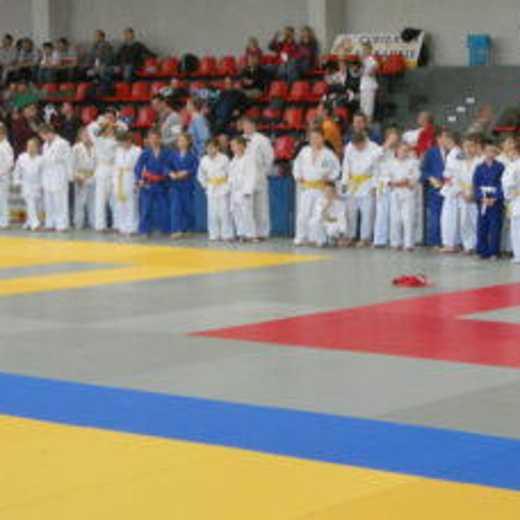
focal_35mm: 101
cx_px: 369
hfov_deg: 17.2
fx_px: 1717
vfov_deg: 17.2
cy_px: 208
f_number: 5.3
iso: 320
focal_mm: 11.7
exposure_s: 1/30
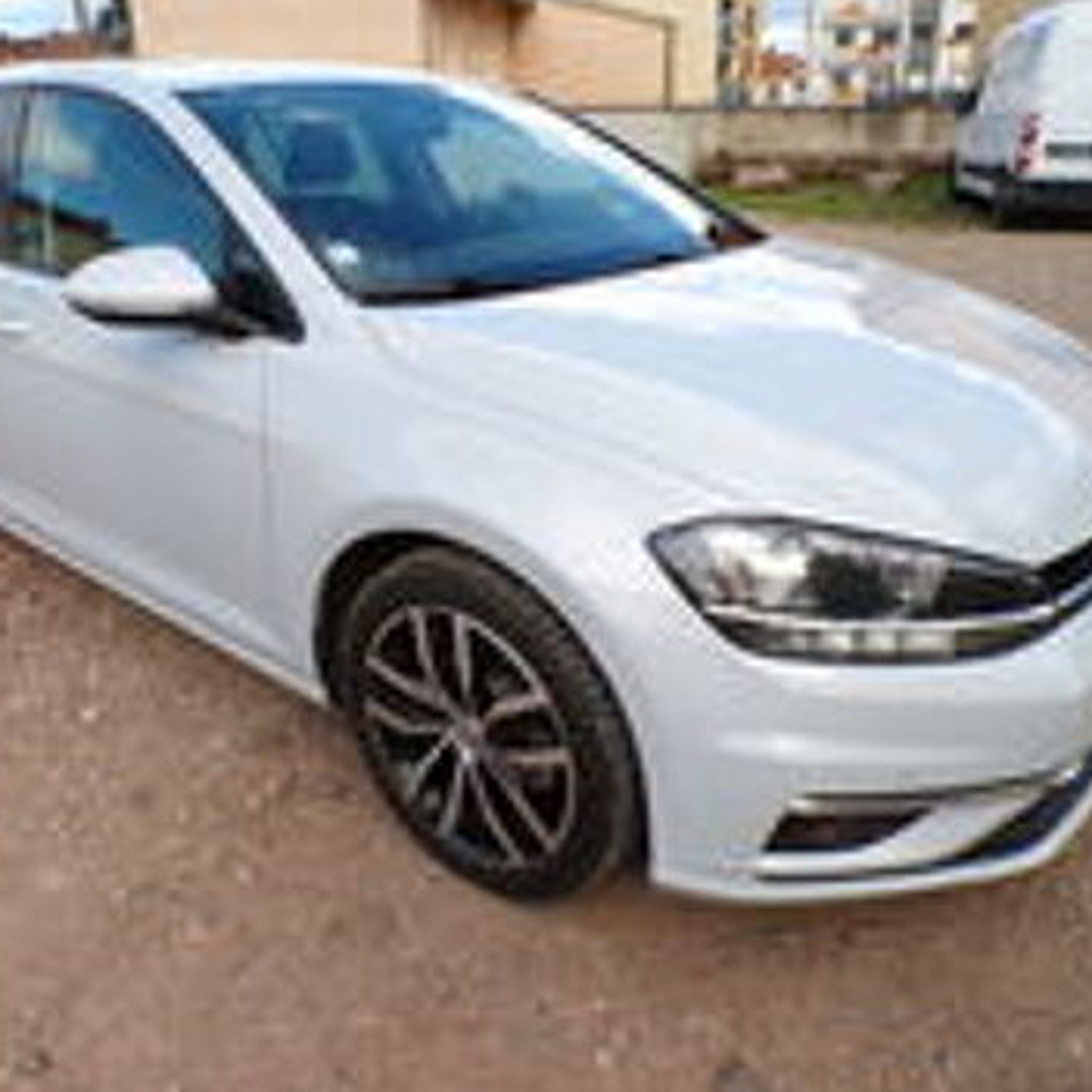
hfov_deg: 55.6
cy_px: 554
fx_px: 1035
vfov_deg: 55.6
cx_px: 507
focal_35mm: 29
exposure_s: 1/150
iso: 100
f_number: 5.8
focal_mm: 4.3
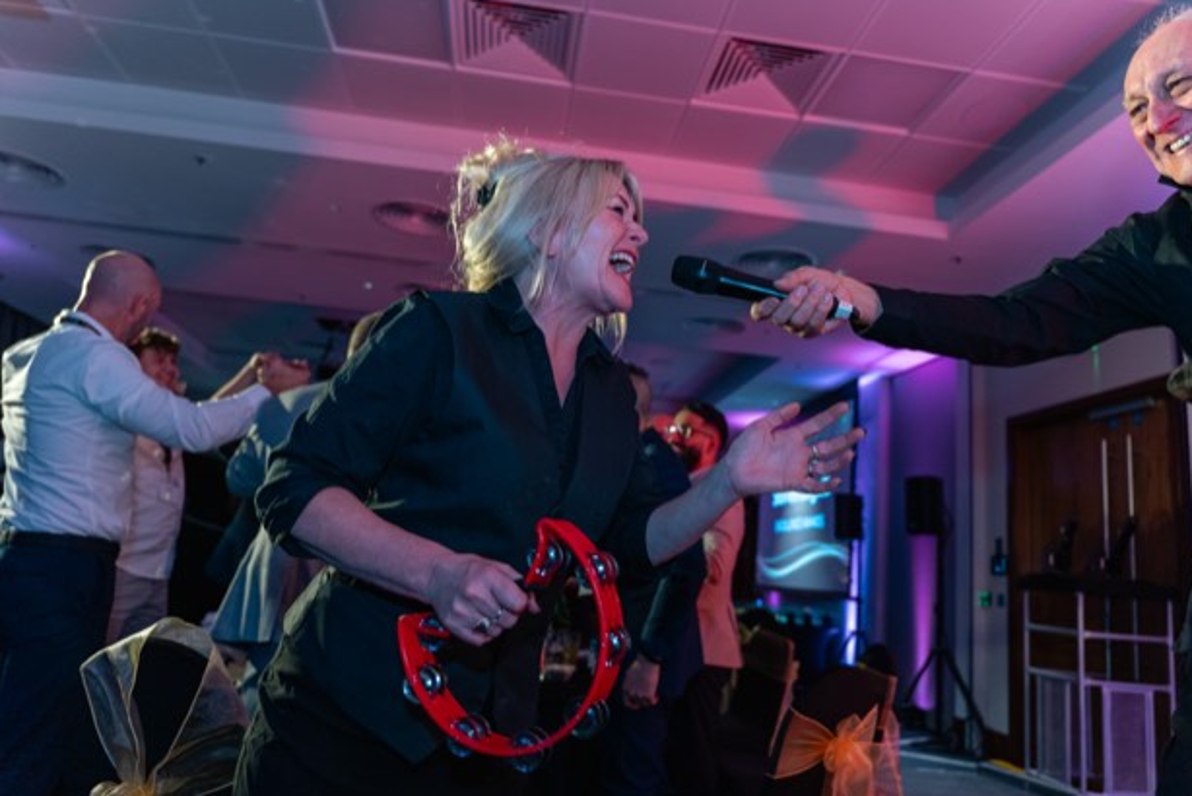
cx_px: 606
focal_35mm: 25
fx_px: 828
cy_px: 411
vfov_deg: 51.3
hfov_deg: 71.5
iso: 800
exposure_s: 1/200
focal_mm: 24
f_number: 2.8
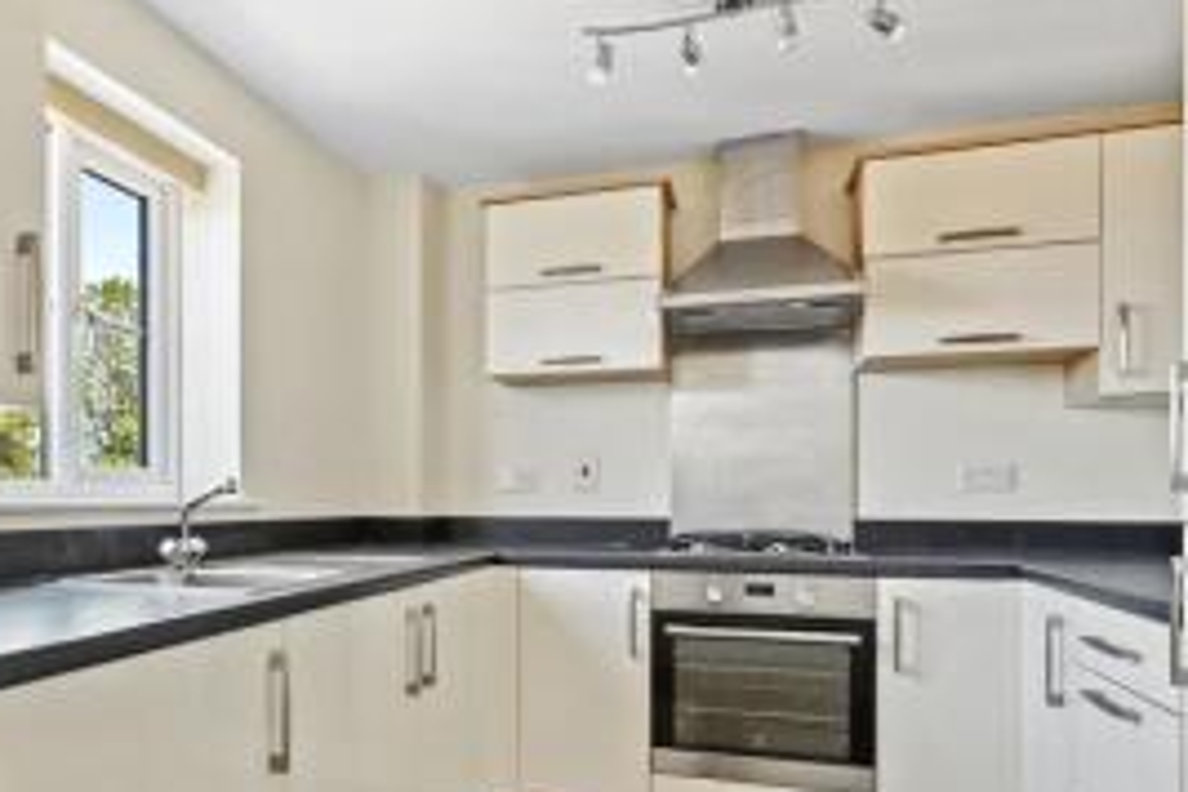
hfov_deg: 70.4
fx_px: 825
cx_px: 449
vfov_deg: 50.4
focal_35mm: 25
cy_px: 523
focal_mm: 14
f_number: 8
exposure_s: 1/3
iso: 250
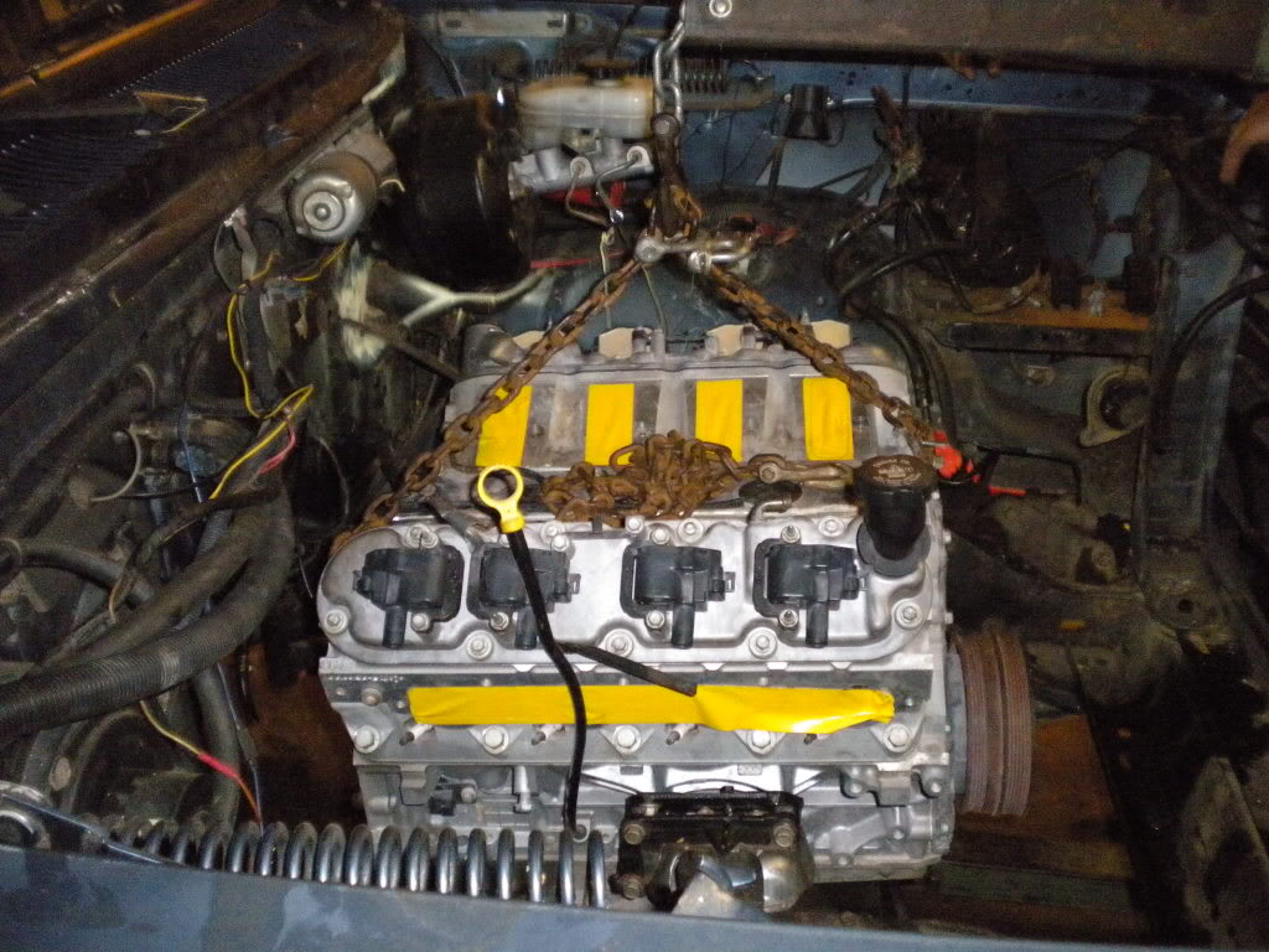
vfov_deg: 40.7
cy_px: 476
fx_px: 1283
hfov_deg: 52.6
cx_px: 634
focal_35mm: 35
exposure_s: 1/30
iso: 800
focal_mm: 6.3
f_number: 3.1
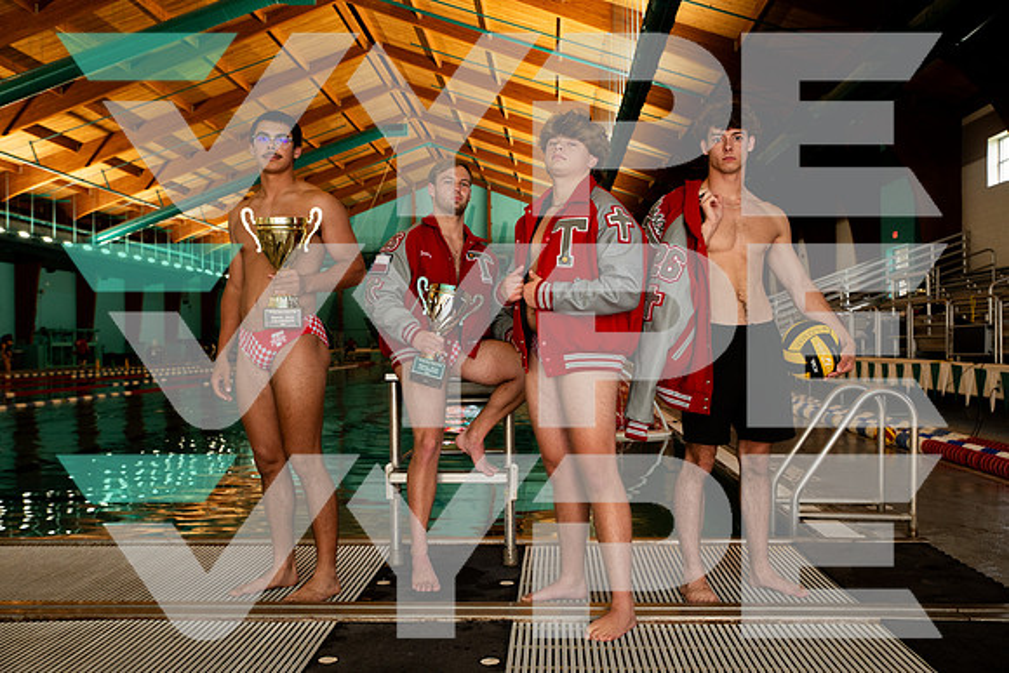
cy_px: 336
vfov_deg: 37.9
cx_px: 504
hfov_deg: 54.4
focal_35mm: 35
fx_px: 981
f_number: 5
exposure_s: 1/200
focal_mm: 35
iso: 800
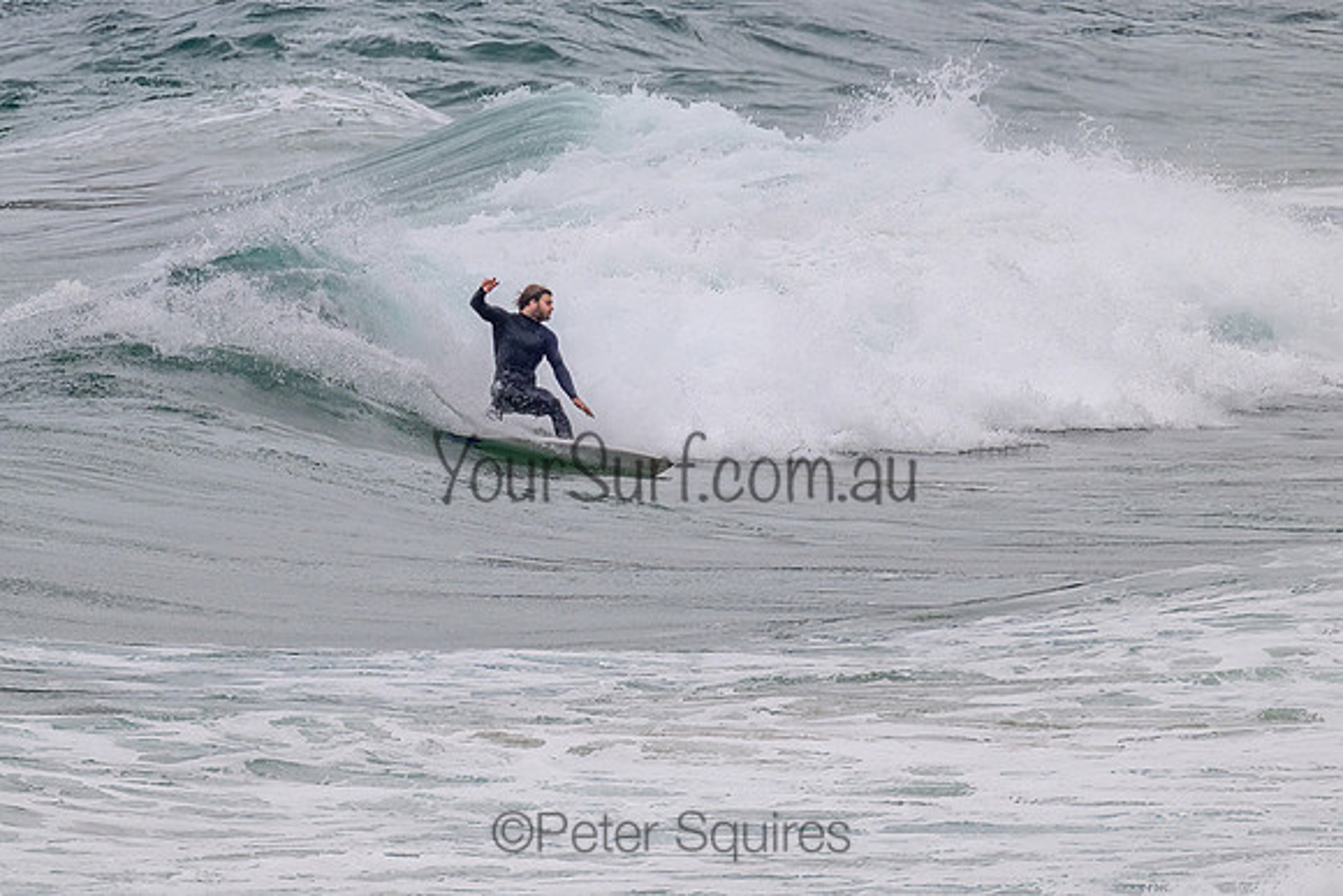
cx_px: 581
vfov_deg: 1.3
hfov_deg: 1.9
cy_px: 354
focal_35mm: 1100
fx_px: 41046
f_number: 11
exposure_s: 1/2000
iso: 640
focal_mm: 800
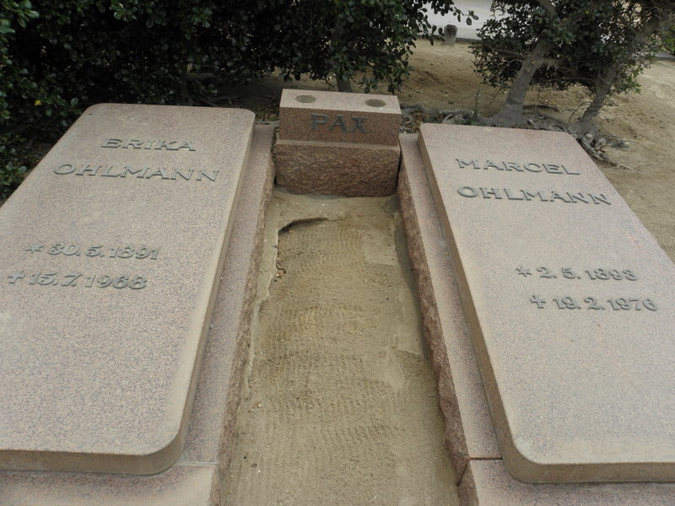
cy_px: 253
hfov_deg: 67.3
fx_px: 507
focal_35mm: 26
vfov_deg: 53.1
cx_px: 338
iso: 64
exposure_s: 1/125
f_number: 5.6
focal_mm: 4.6
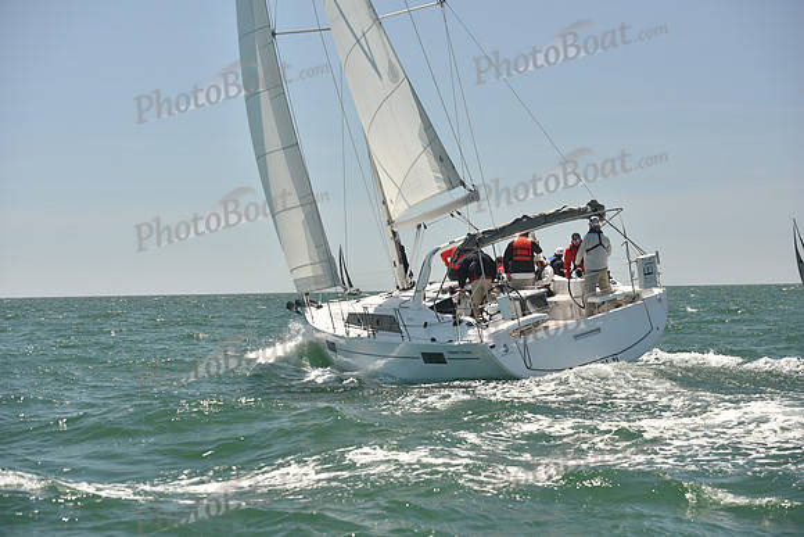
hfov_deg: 28.8
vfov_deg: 19.5
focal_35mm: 70
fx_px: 1564
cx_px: 402
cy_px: 268
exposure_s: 1/800
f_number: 5
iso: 250
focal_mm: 70
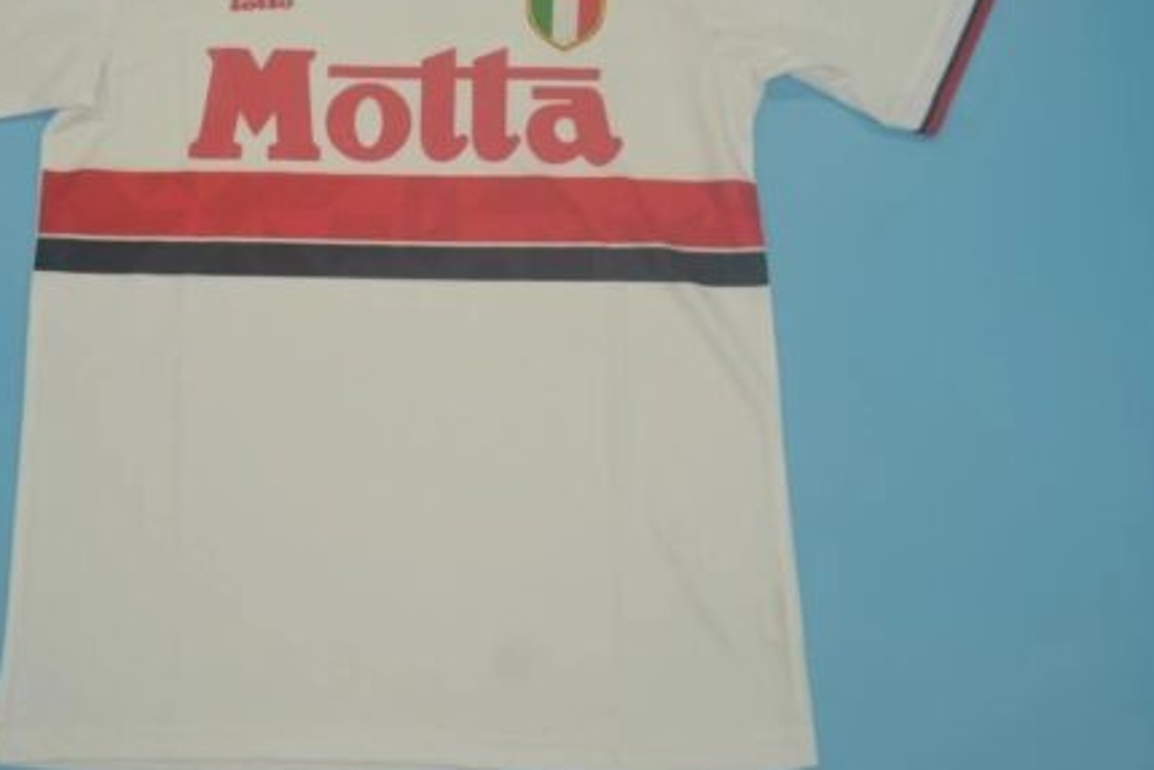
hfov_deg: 42.3
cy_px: 250
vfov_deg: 29.0
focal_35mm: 46
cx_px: 403
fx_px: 1475
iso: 200
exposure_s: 1/200
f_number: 4
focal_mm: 22
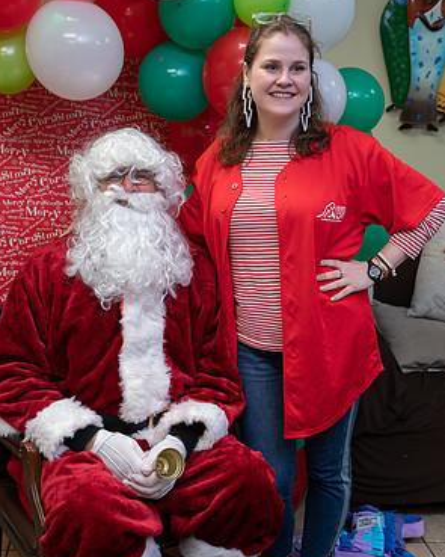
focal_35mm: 55
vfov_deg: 34.2
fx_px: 906
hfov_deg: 27.6
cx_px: 223
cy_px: 284
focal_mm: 48
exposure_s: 1/30
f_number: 4.5
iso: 640
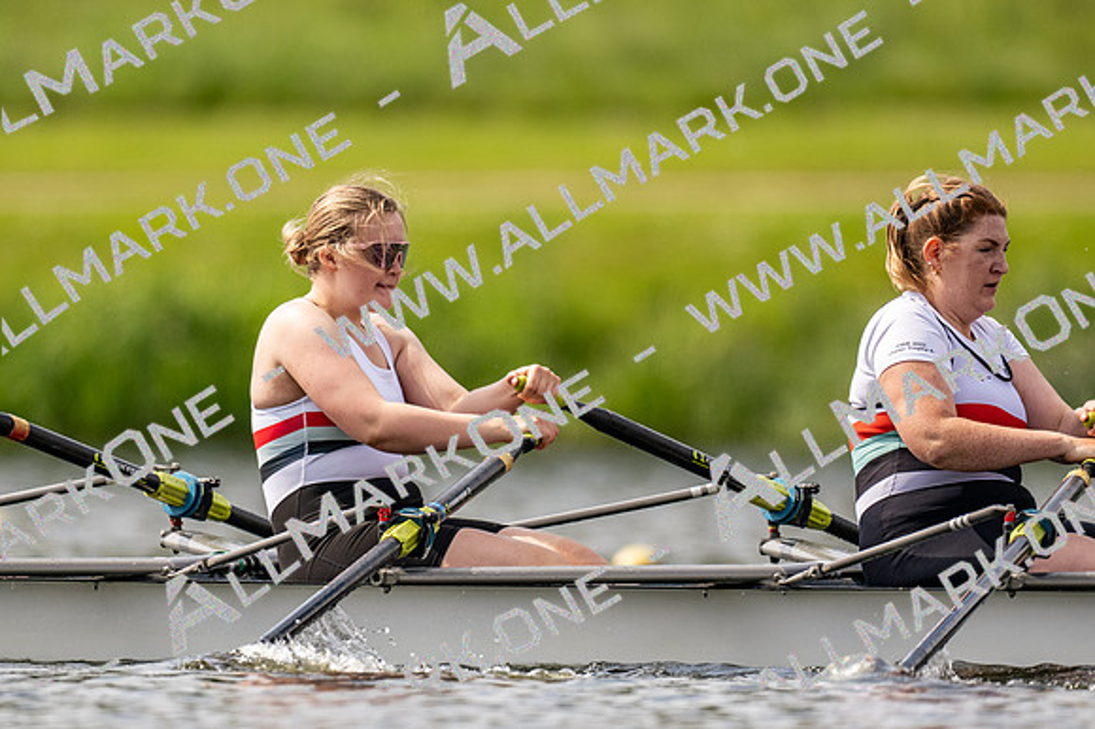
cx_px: 548
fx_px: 27358
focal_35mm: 900
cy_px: 364
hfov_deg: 2.3
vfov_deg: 1.5
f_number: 4
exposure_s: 1/2500
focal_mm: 600
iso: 320
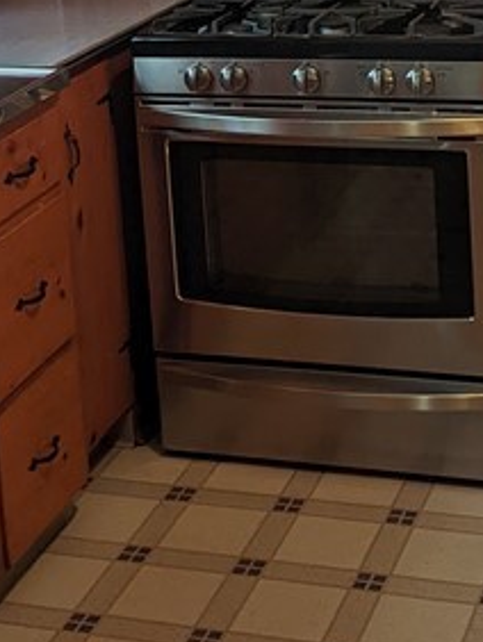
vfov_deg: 21.7
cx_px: 284
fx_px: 1616
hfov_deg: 17.0
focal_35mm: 87
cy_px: -6
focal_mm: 6.81
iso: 187
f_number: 1.85
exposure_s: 1/252
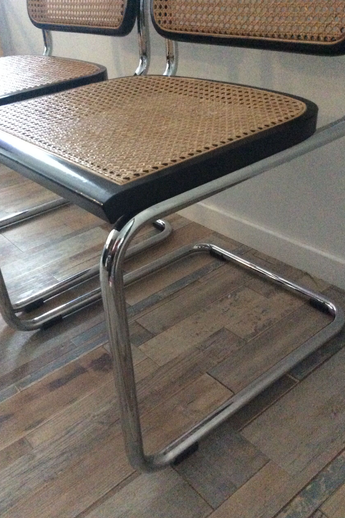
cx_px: 159
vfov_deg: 55.8
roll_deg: +5.9
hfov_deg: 38.9
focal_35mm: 34
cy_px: 257
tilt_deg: -31.4
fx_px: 489
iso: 500
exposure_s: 1/17
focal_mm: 3.3
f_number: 2.4
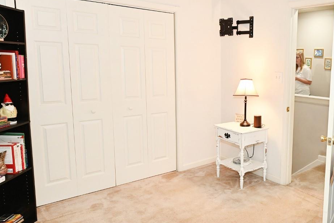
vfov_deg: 42.2
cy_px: 99
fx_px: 287
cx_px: 266
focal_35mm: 31
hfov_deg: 56.1
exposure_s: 1/60
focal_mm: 14
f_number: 4
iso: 720
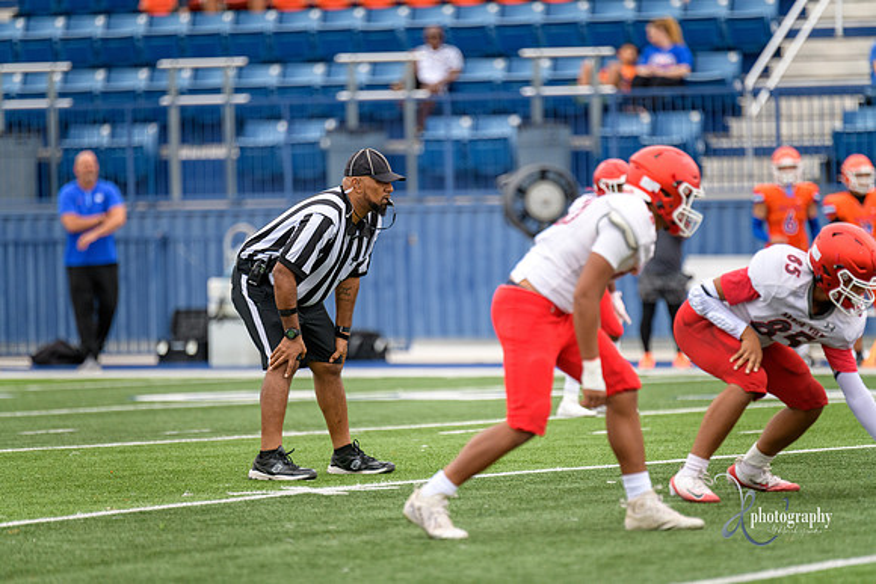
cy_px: 292
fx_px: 7301
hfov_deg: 6.9
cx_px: 438
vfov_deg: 4.6
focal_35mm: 300
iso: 720
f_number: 2.8
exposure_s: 1/800
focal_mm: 300
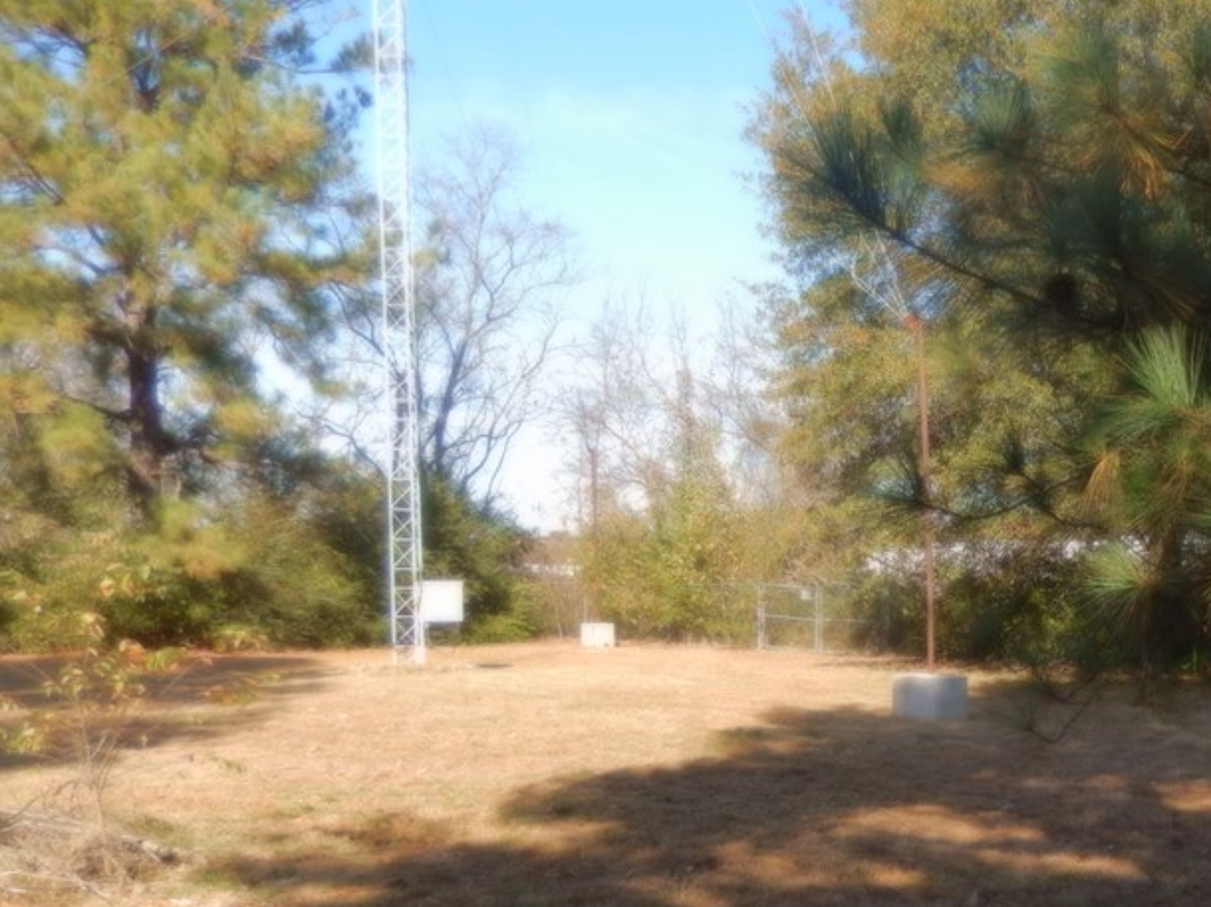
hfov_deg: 42.9
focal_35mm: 42
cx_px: 959
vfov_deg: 33.5
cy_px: 703
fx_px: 1469
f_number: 3.4
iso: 125
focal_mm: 4.5
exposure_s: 1/500
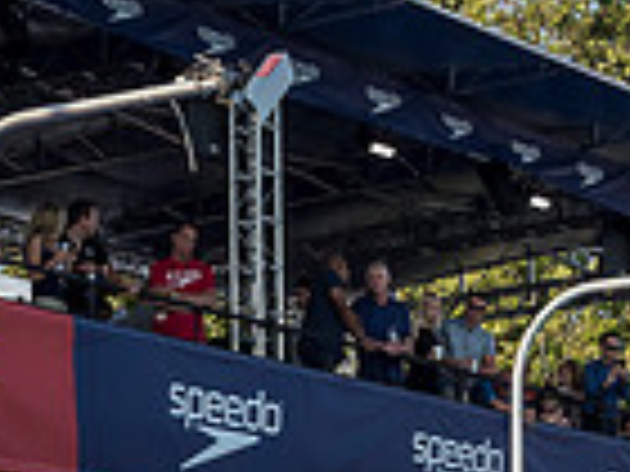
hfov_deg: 11.9
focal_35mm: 166
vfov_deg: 8.5
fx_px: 3021
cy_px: 897
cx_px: 302
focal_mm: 20
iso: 400
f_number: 5.6
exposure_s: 1/1000
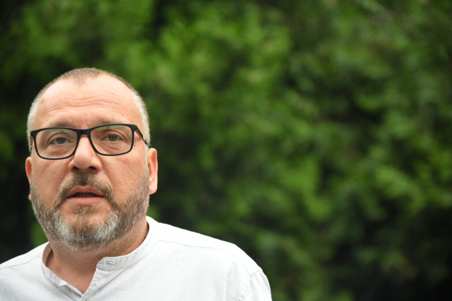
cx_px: 226
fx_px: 1231
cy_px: 150
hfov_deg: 20.8
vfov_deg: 14.0
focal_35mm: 98
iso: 800
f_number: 4
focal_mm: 98
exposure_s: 1/250
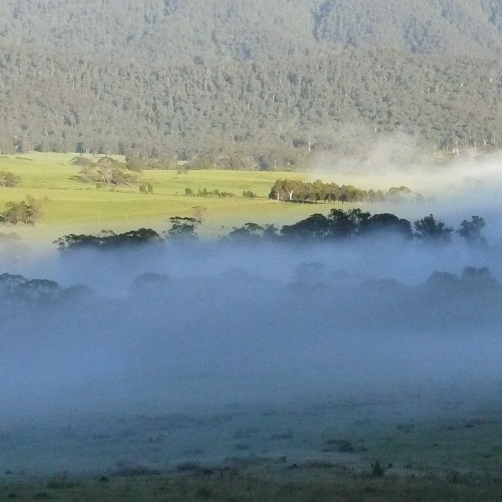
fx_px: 2034
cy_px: 159
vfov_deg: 14.0
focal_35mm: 124
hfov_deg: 13.6
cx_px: 625
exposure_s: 1/400
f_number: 7.1
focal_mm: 10.6
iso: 400
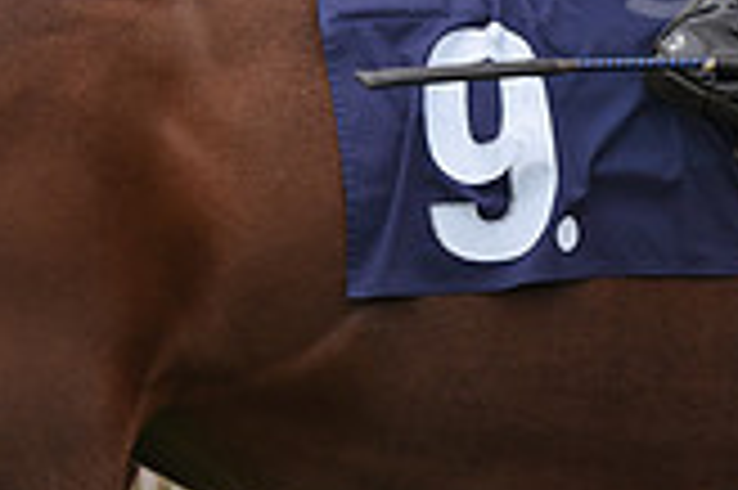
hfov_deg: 4.2
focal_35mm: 496
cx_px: 670
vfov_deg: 2.8
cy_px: -308
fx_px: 10158
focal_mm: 140
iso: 1600
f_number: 3.5
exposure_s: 1/400
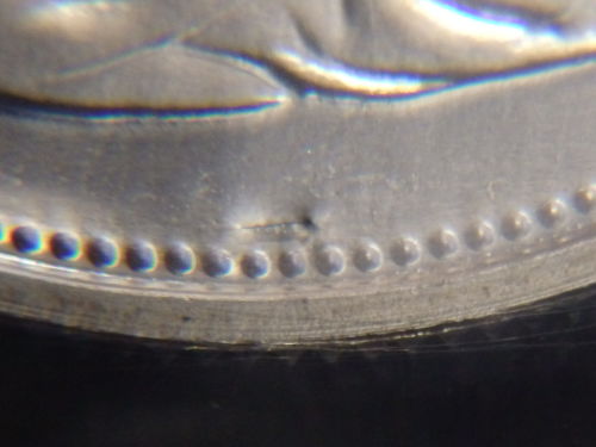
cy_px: 224
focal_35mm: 66
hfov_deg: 29.4
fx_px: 1136
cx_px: 298
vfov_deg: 22.3
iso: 800
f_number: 4.4
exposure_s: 1/20
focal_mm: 11.9
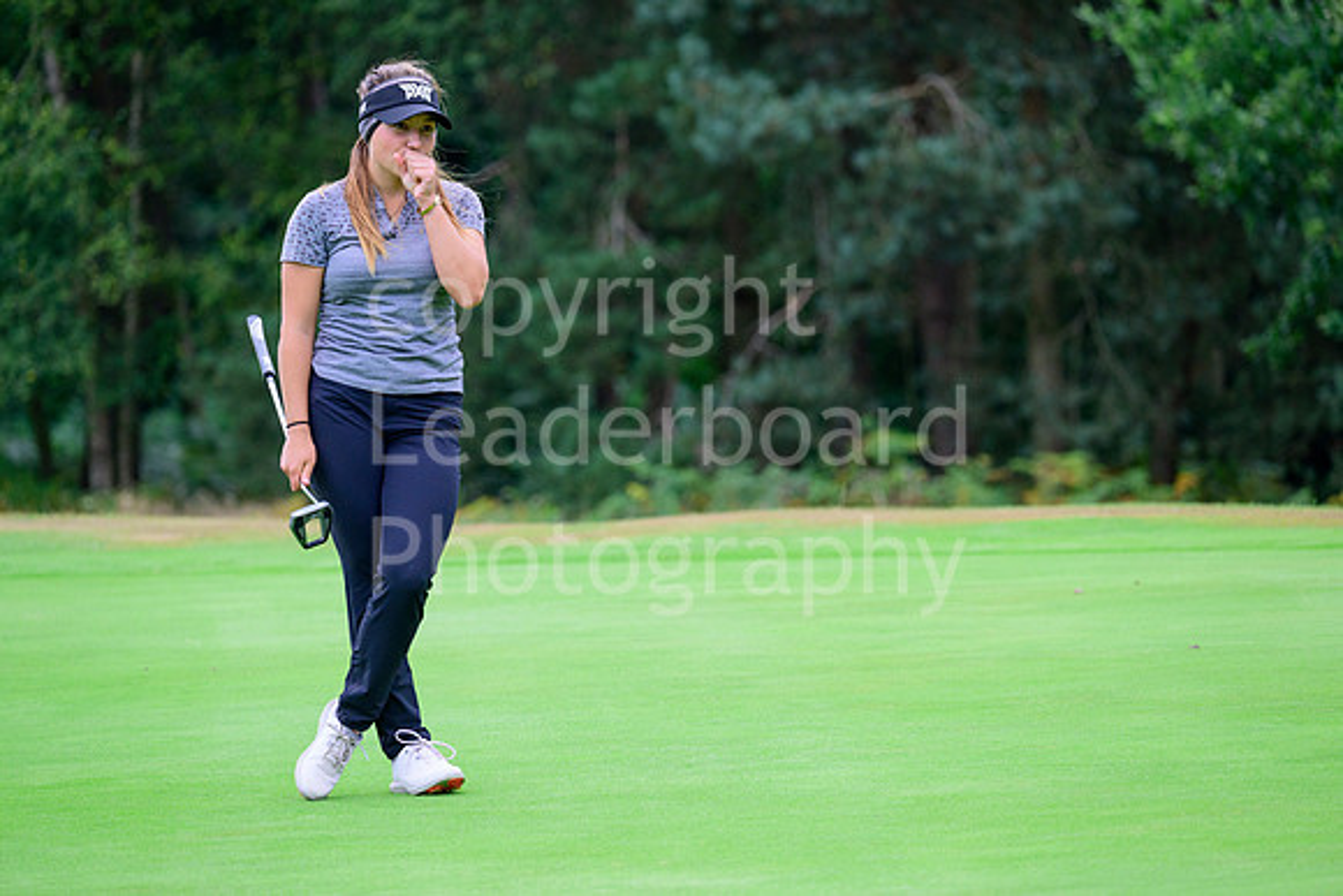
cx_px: 672
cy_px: 448
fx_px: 8955
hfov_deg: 8.6
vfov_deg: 5.7
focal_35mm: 240
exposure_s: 1/1250
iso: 1250
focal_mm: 240
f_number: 5.6
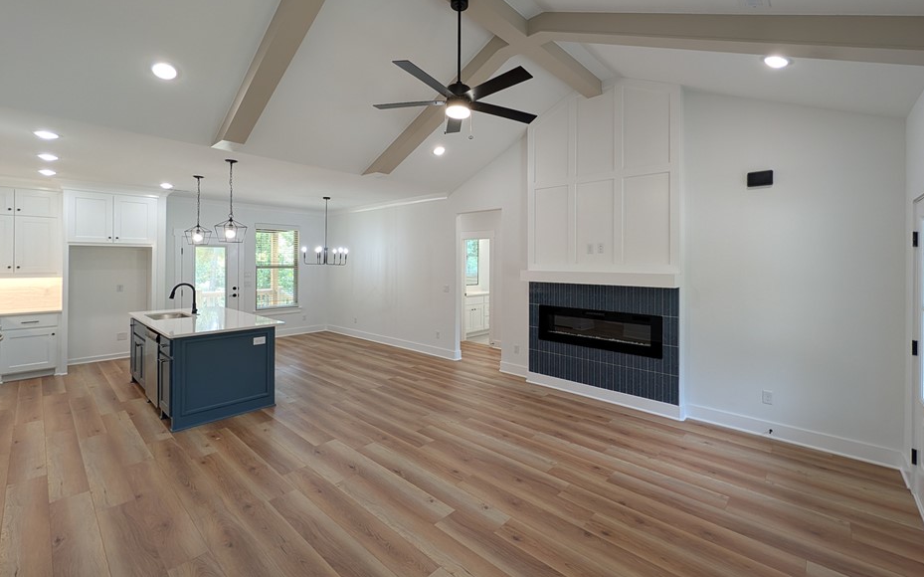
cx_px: 476
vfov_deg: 78.4
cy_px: 261
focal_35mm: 14
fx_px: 352
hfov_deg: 105.3
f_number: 1.7
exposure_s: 1/120
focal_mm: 2.02
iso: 87
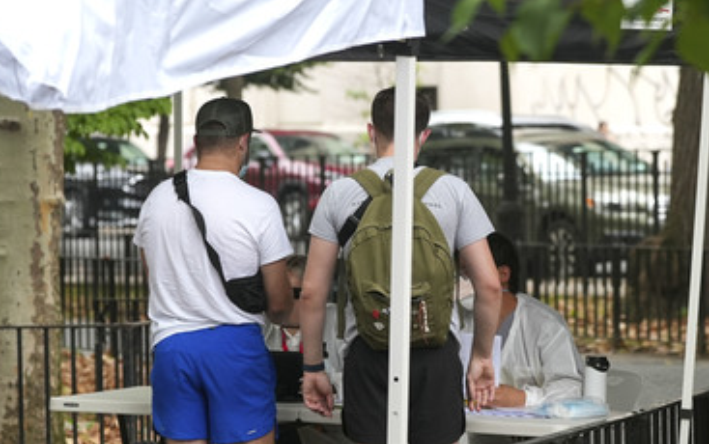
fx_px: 4177
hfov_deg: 9.7
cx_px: 375
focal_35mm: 216
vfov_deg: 6.1
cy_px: 288
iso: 2500
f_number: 6.3
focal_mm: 173
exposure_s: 1/400
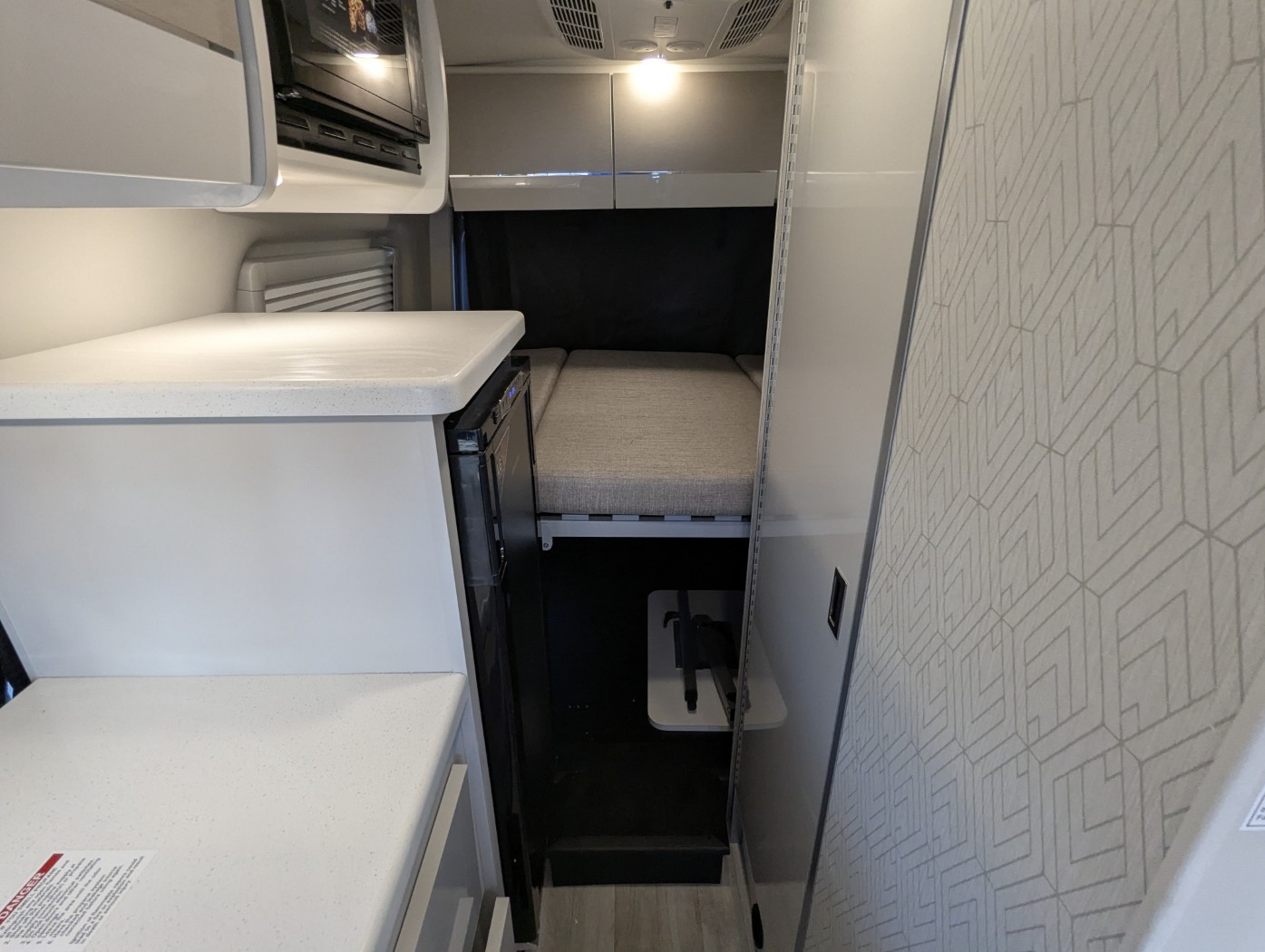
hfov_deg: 94.4
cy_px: 476
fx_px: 585
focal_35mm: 16
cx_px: 632
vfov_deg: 78.2
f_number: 2.2
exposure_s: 1/126
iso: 190
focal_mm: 2.35
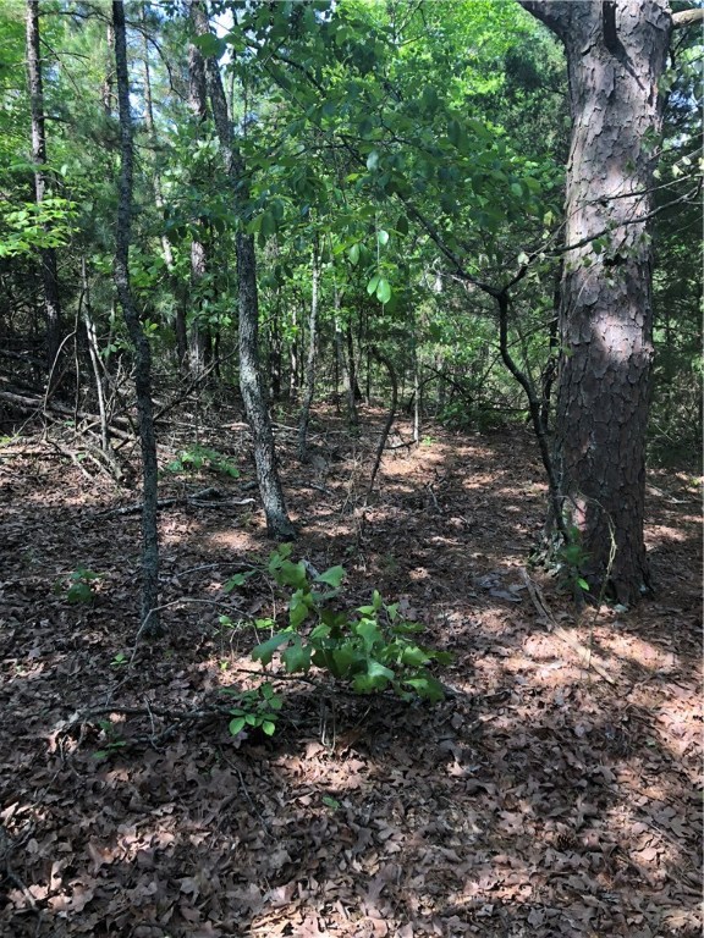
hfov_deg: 49.7
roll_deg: +0.0
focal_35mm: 28
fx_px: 759
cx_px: 352
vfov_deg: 63.4
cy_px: 469
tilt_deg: -5.2
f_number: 1.8
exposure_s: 1/120
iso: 32
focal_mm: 3.99
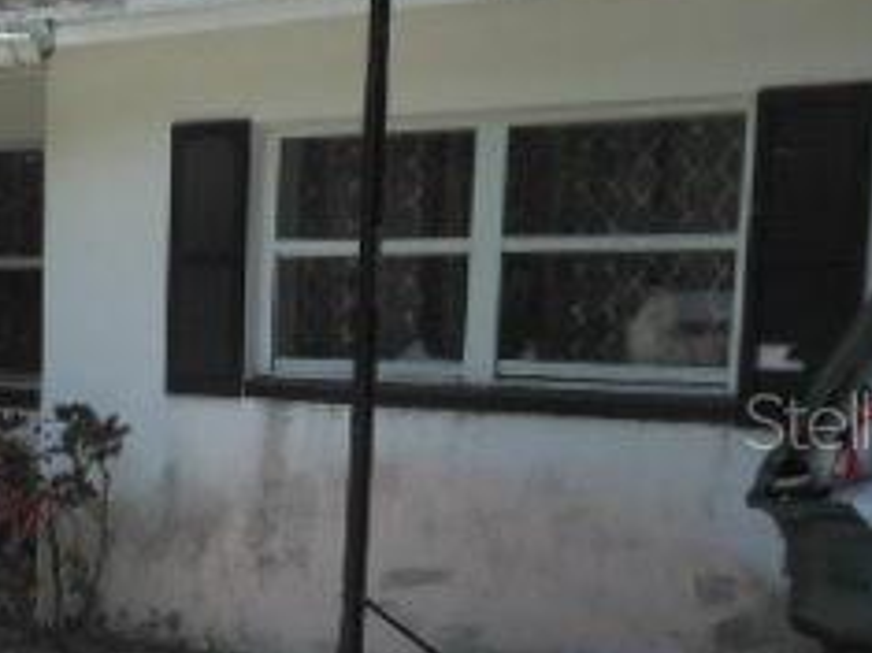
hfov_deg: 26.3
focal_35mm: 68
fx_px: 1712
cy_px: 419
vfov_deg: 21.5
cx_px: -93
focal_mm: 4.5
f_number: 3.2
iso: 80
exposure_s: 1/640
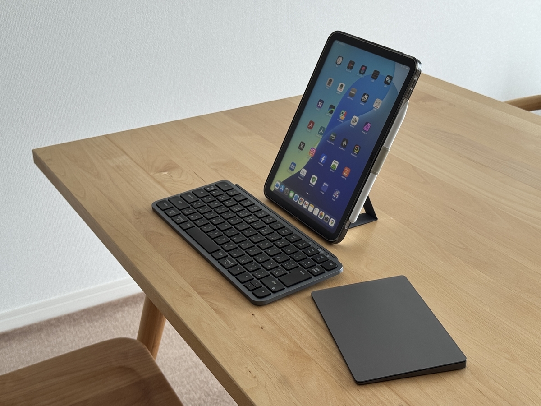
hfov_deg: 39.7
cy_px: 203
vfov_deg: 30.3
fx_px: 750
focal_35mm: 48
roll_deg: -0.2
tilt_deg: -27.0
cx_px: 270
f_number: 1.78
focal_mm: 6.76
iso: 64
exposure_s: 1/121
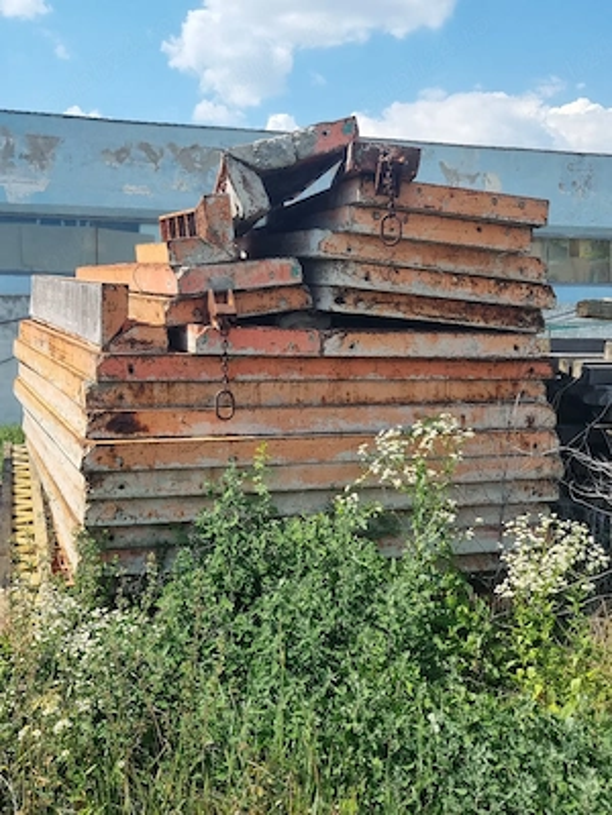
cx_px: 306
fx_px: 613
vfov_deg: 67.3
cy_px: 408
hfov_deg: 53.1
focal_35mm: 26
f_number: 1.8
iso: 50
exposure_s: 1/2500
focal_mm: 5.4
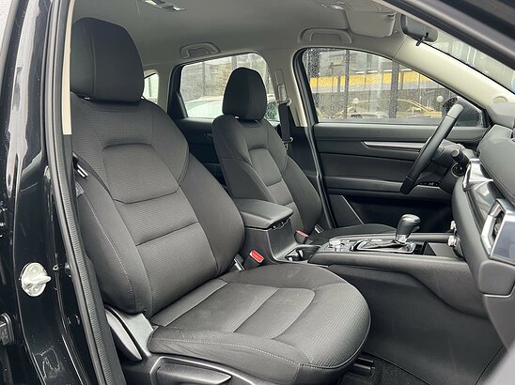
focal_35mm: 26
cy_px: 192
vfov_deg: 53.0
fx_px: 386
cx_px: 258
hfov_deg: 67.3
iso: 125
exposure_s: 1/68
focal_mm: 5.7
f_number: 1.5
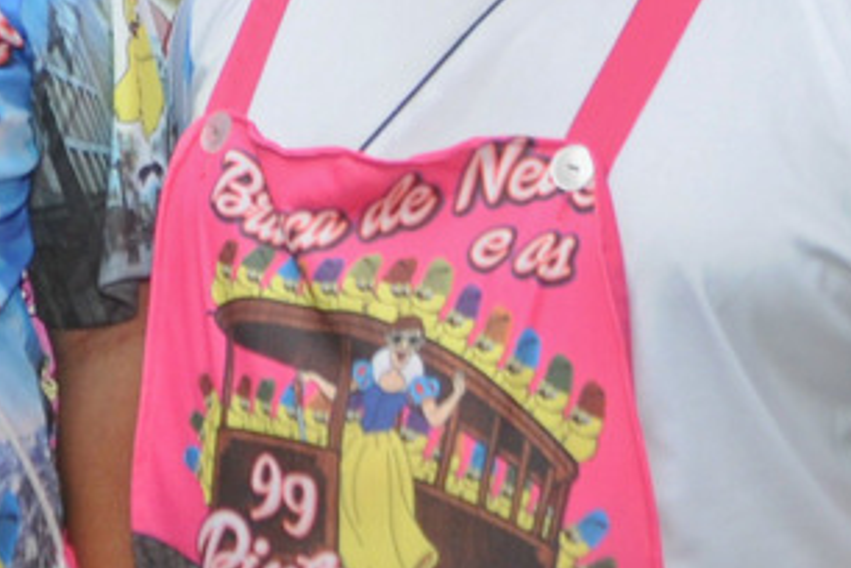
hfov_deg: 14.3
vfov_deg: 9.3
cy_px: -464
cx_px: -22
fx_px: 3333
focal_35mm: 141
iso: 320
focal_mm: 18
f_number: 4
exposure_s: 1/250
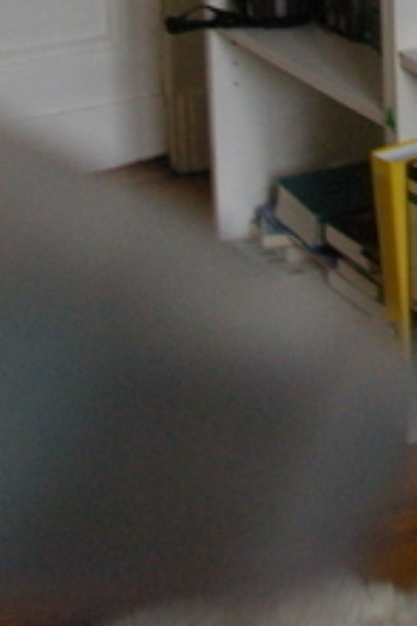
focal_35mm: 146
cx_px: 708
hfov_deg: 9.0
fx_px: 2541
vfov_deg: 13.0
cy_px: -439
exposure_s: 1/60
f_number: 4.5
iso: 1600
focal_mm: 28
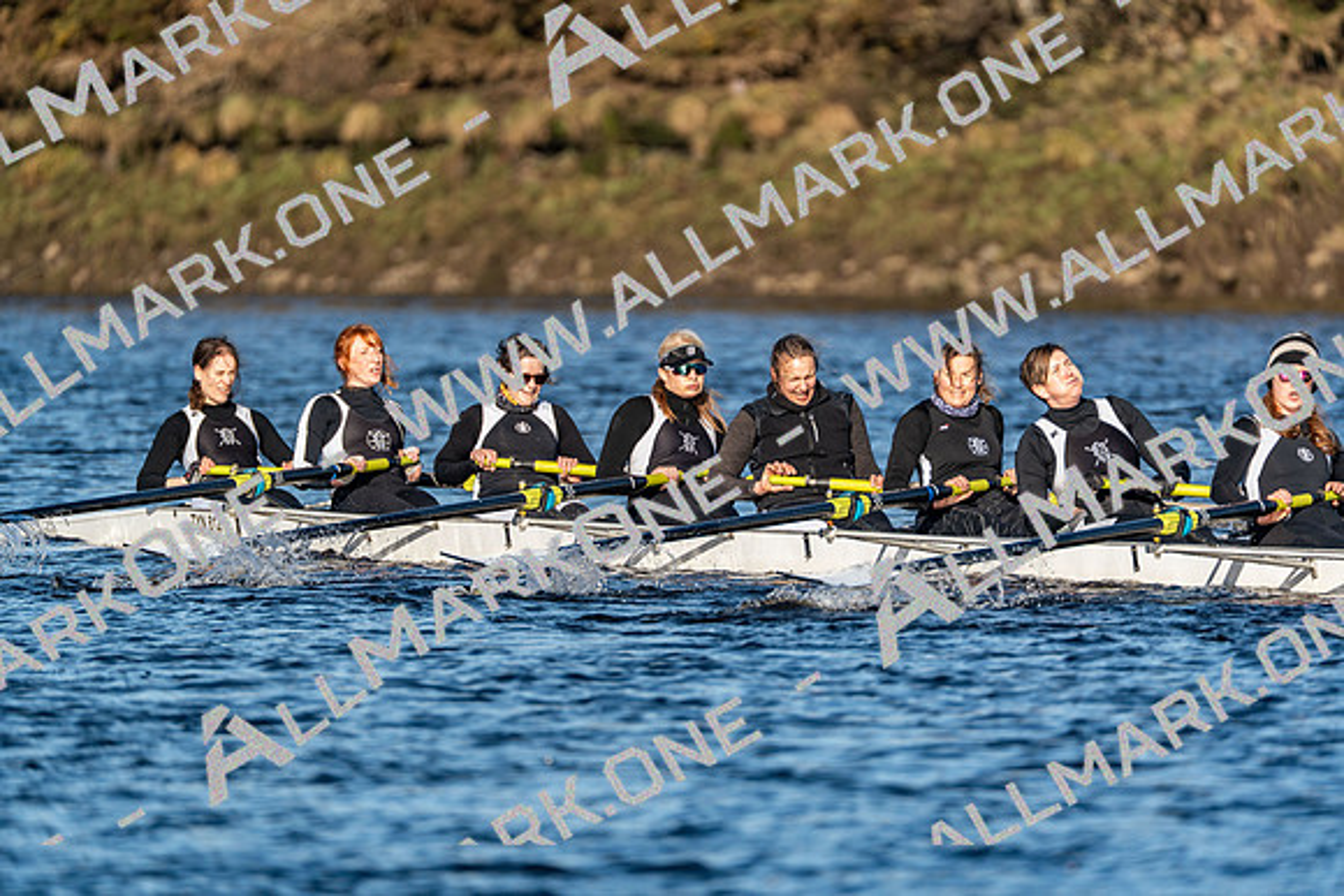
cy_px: 448
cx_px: 672
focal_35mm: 600
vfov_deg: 2.3
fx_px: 22404
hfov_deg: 3.4
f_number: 6.3
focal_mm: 600
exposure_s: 1/2000
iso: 400
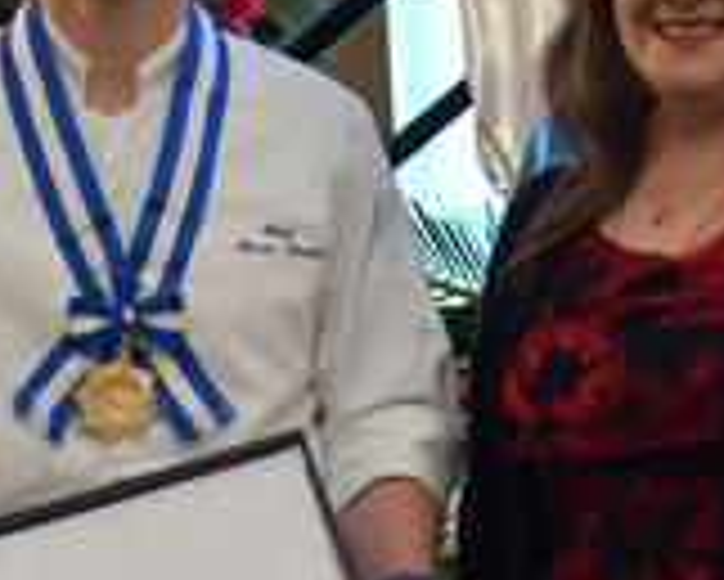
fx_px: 5124
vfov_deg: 6.5
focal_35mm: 239
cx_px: -49
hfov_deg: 8.0
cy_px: 290
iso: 1000
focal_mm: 55
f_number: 5.6
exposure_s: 1/60
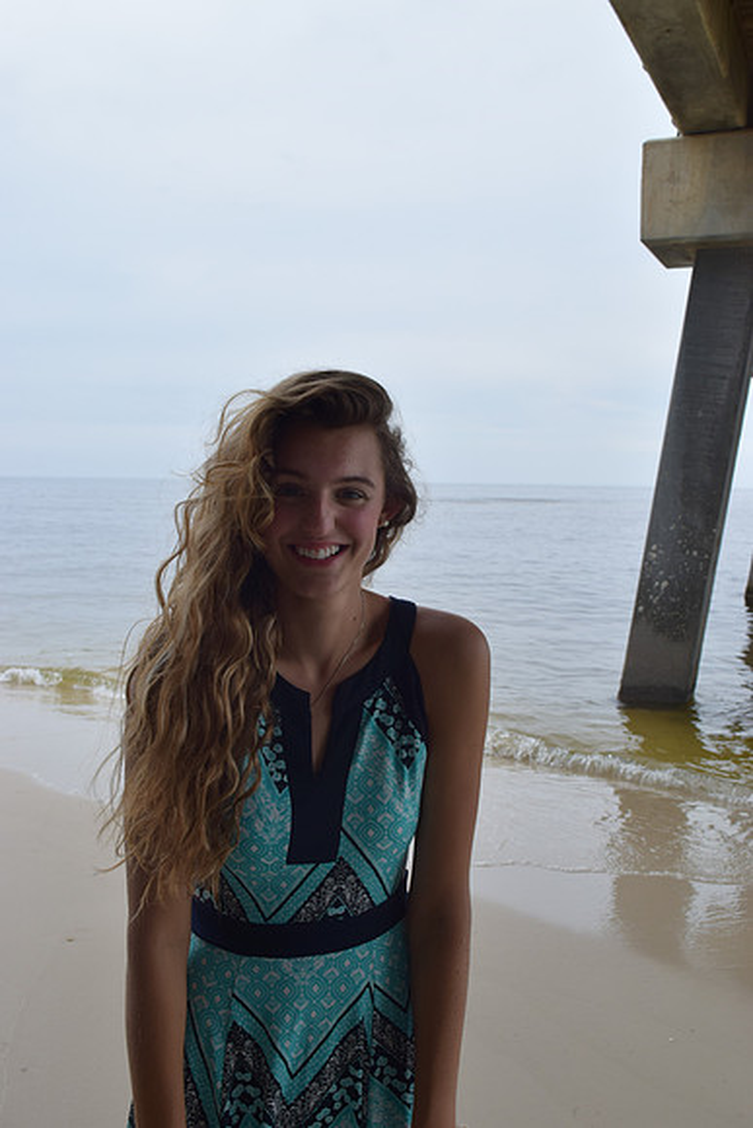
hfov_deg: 36.9
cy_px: 564
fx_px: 1129
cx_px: 376
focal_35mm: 36
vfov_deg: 53.1
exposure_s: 1/250
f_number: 8
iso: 200
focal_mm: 24
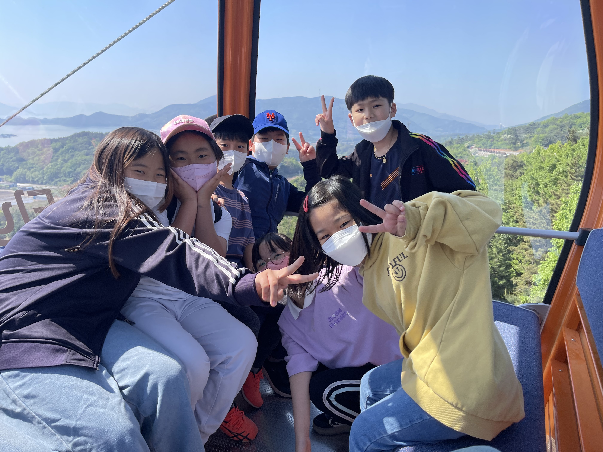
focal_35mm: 26
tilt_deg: -15.1
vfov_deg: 53.1
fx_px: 453
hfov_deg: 67.3
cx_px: 302
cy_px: 226
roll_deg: -1.3
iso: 32
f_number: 1.6
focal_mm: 5.1
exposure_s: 1/676
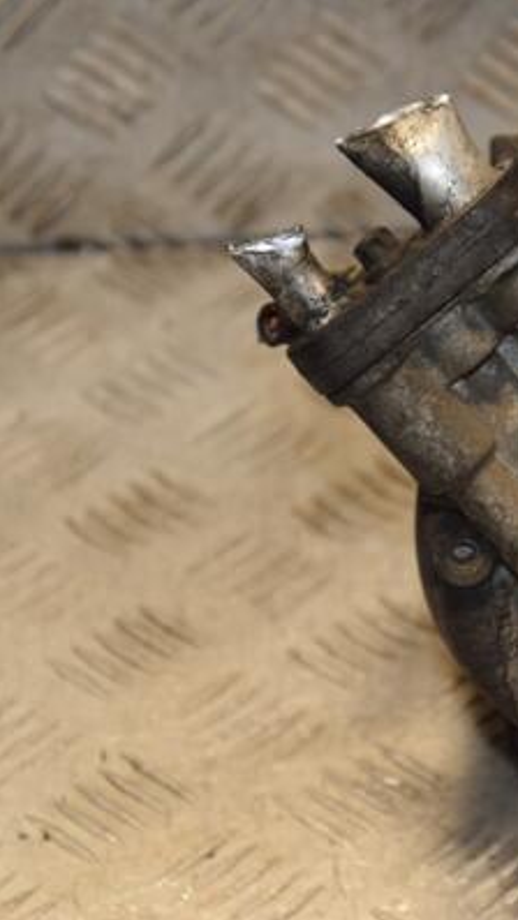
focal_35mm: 166
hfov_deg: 7.3
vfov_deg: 13.0
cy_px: 460
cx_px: 541
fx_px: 4052
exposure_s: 1/200
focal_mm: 70
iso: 800
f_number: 5.3
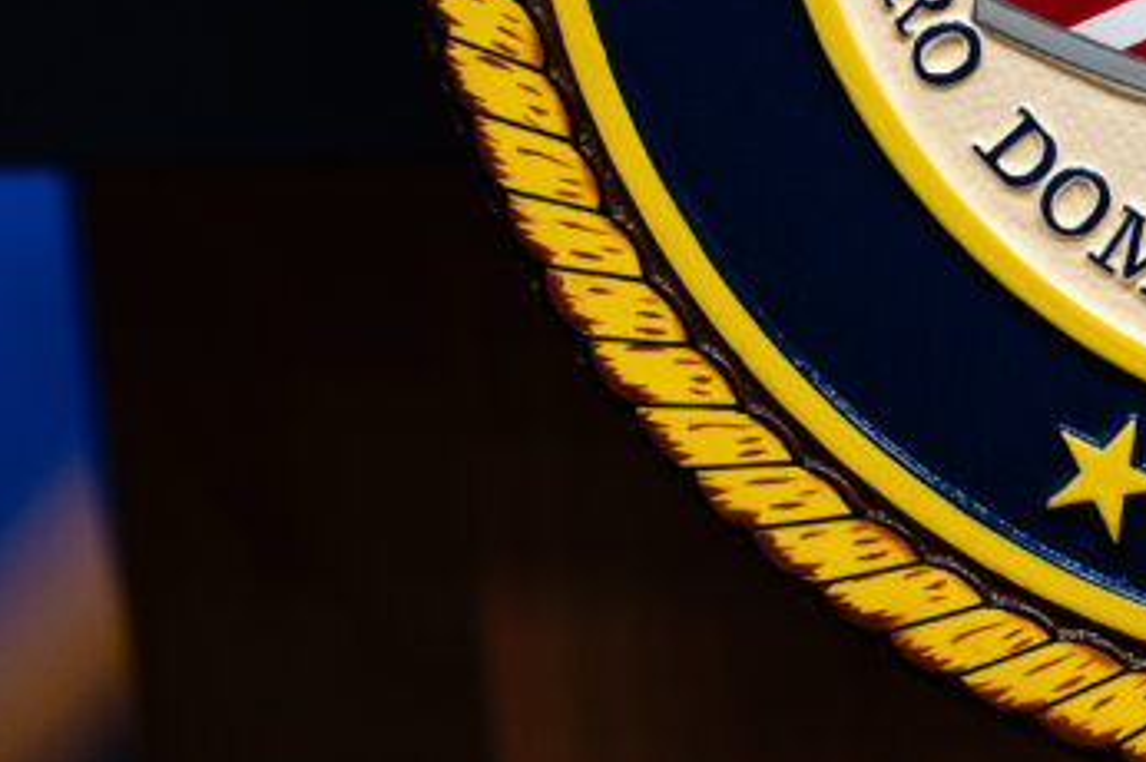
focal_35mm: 300
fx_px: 9541
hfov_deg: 6.8
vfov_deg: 4.6
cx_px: 1514
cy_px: -282
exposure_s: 1/500
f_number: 2
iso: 640
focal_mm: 96
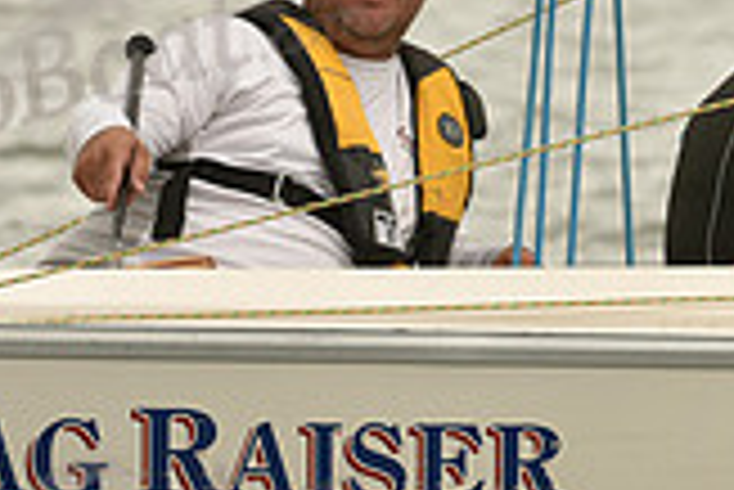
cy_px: 254
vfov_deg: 1.4
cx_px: 603
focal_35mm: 997
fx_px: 20345
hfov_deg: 2.1
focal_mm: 280
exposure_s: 1/1000
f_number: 8
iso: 400
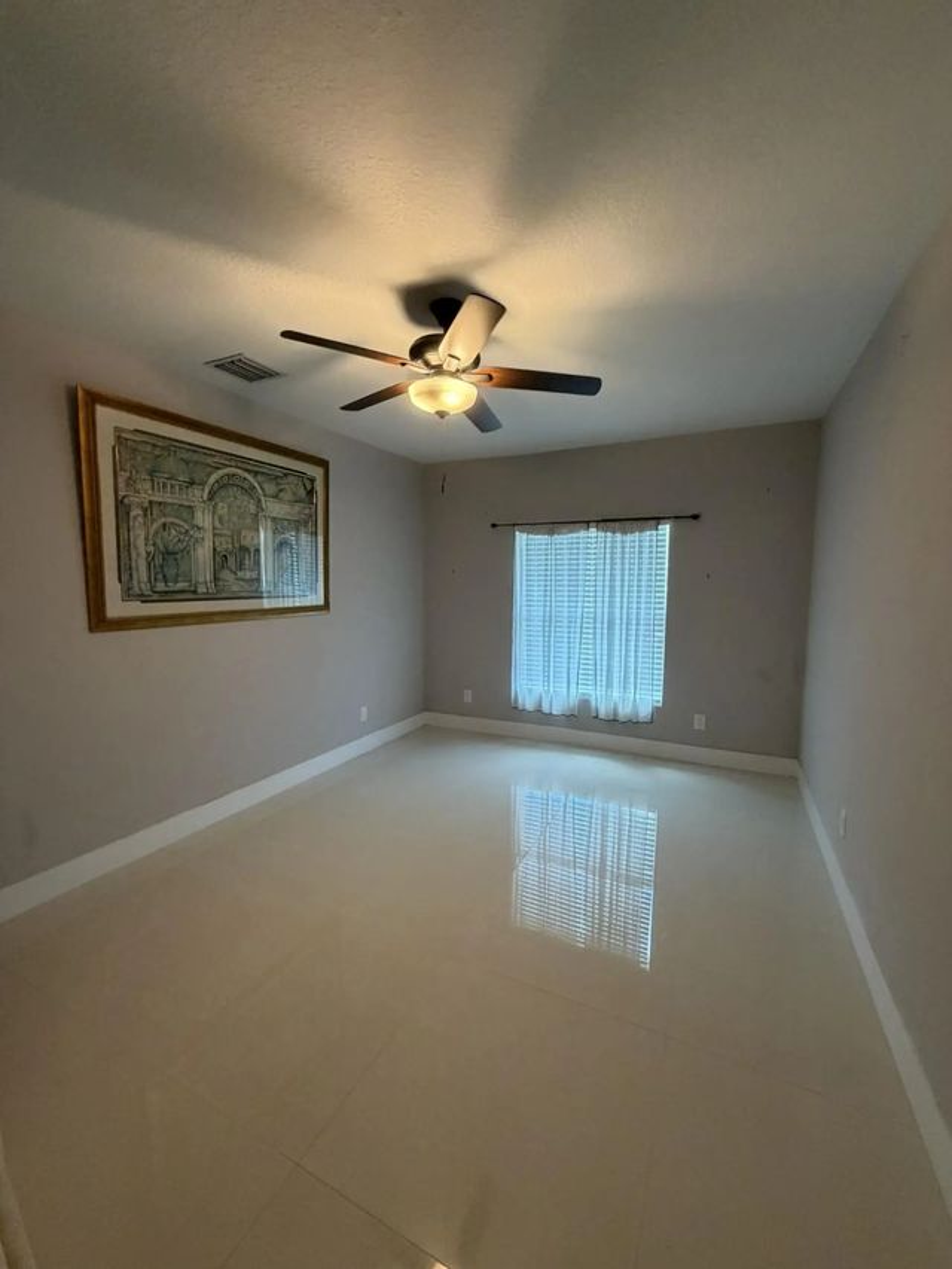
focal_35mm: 14
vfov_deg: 102.1
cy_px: 634
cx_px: 476
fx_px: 513
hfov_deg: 85.7
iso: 250
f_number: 2.2
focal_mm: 2.22
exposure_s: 1/60
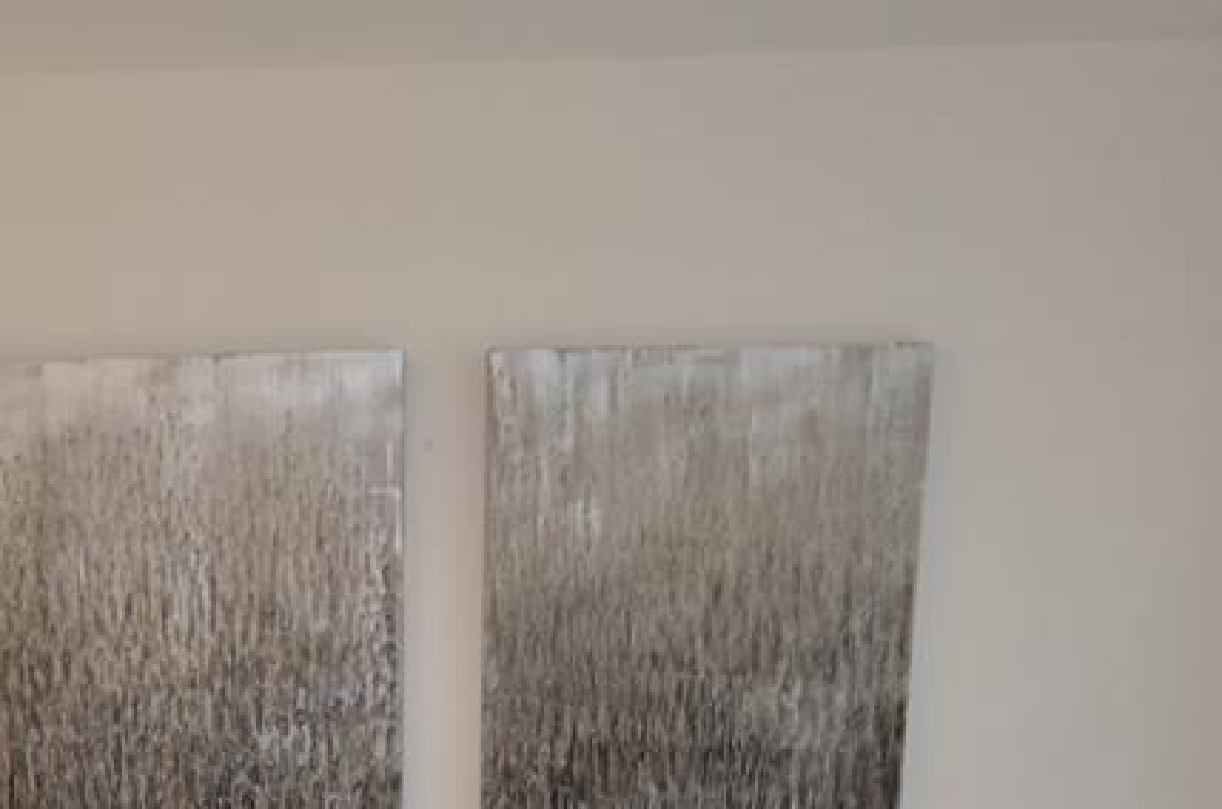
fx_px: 1897
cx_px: 319
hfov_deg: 35.0
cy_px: 1144
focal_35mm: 56
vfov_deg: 21.1
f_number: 4
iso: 200
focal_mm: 10
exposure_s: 1/60
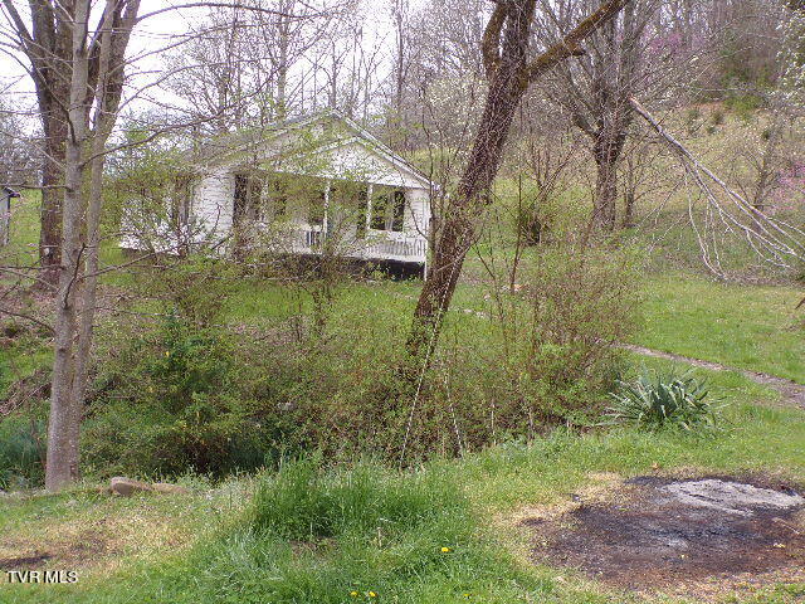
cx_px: 402
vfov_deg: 38.7
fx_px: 860
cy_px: 302
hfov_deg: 50.1
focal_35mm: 37
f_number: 4.7
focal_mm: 6.6
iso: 80
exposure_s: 1/140
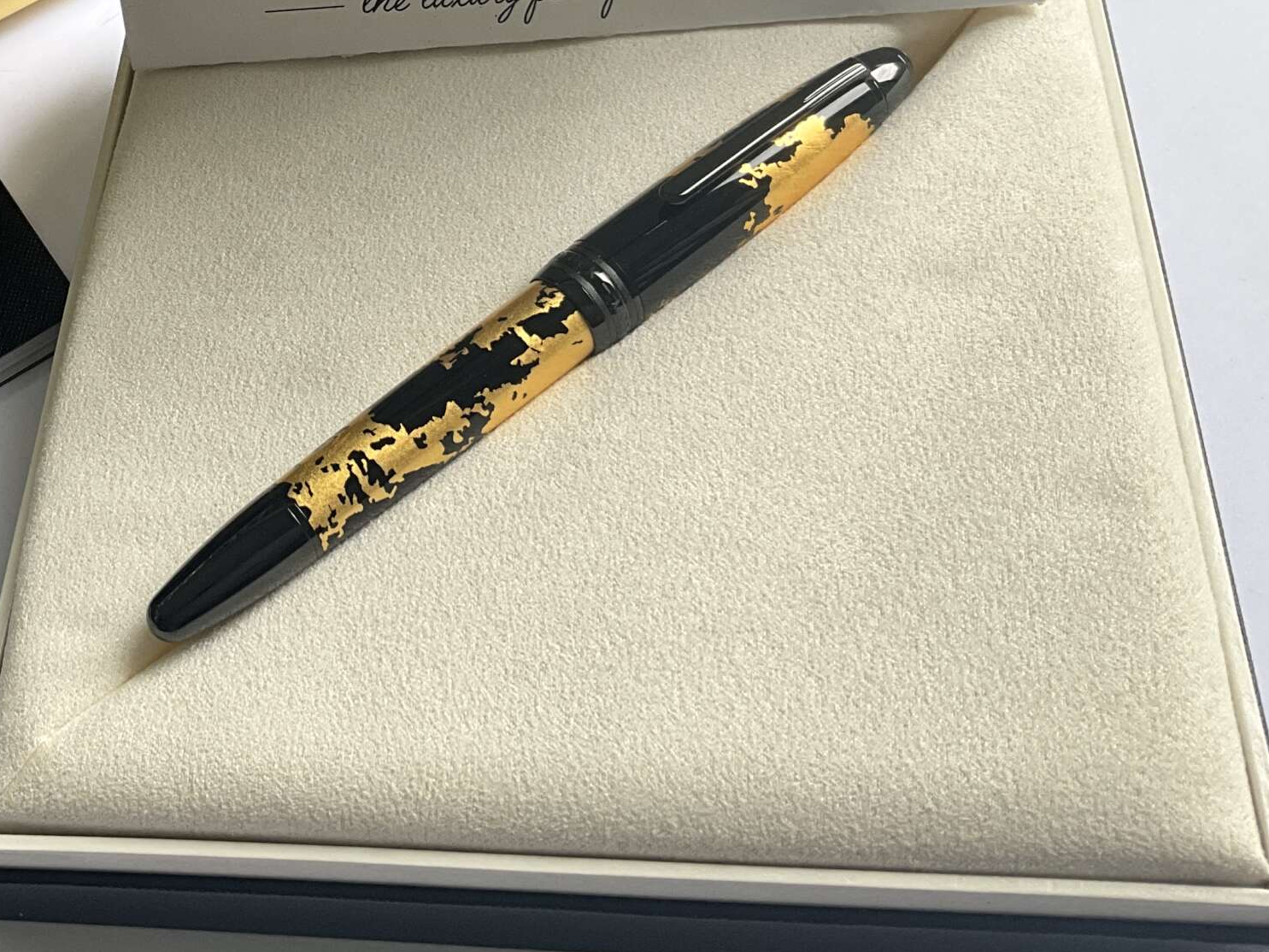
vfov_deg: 28.7
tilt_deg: -49.8
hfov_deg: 36.9
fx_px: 1833
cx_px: 254
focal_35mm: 50
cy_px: 232
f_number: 1.8
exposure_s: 1/122
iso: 40
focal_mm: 3
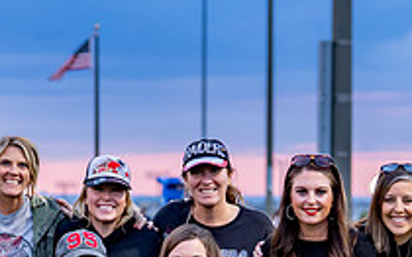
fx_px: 2570
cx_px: 44
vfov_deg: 5.7
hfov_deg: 9.1
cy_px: 326
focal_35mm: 229
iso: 640
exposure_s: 1/500
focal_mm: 50
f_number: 2
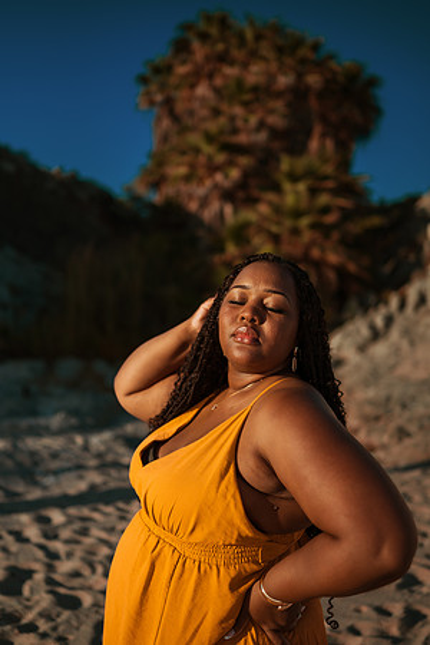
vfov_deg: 54.4
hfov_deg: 37.9
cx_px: 215
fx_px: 627
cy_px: 322
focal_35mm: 35
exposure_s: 1/4000
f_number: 1.8
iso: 100
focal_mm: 35
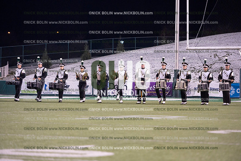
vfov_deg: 8.9
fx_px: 1038
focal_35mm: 155
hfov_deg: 13.2
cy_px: 80
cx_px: 120
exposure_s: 1/1250
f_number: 2.8
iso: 2500
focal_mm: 155
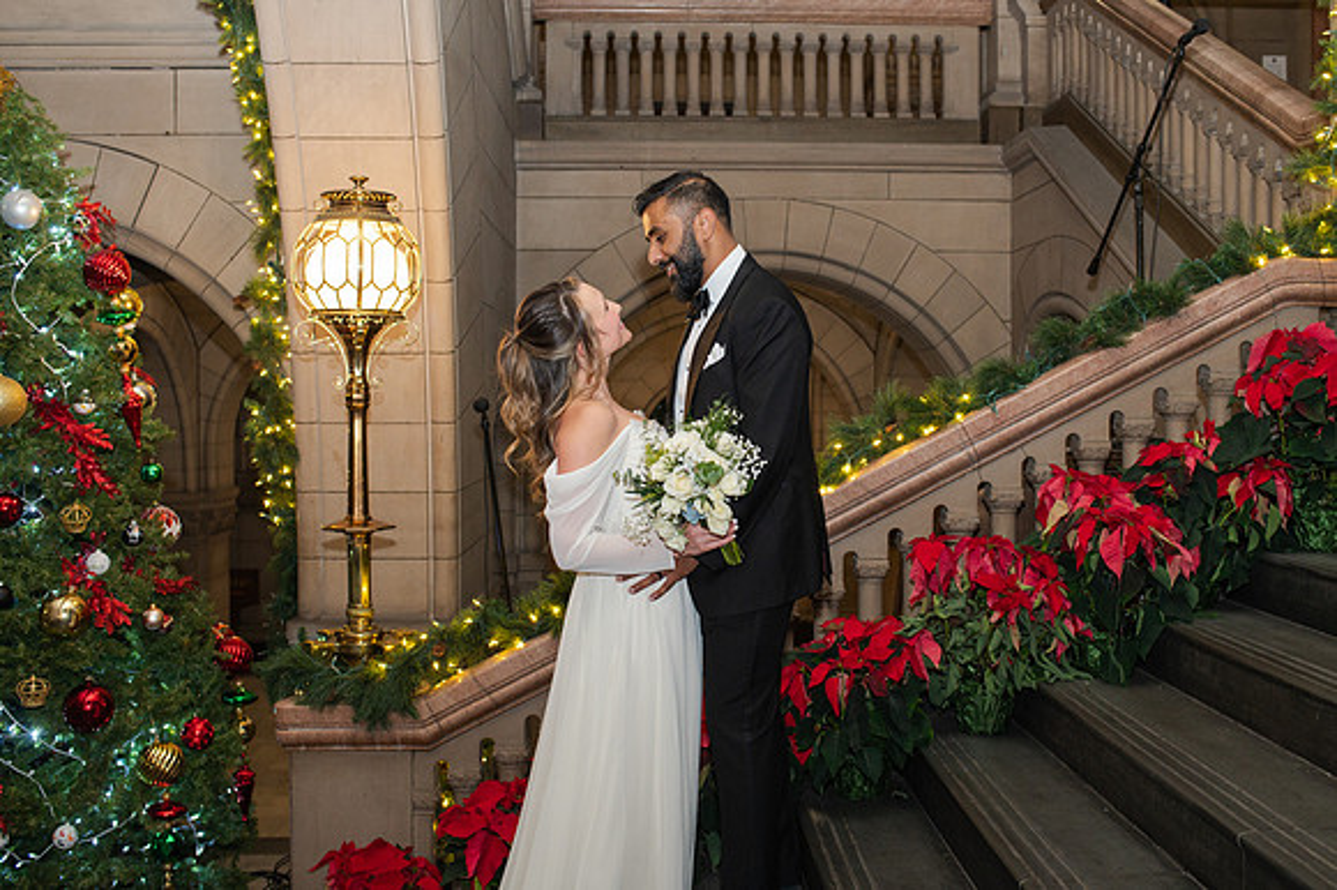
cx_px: 708
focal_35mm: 38
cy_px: 419
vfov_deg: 35.1
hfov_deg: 50.9
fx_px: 1405
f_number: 4
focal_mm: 35
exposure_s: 1/200
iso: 1000
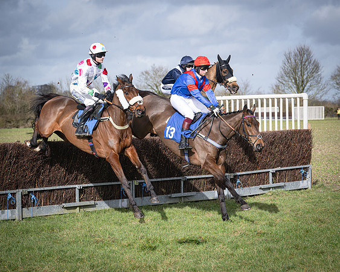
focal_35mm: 117
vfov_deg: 13.2
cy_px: 140
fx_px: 1178
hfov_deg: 16.4
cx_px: 175
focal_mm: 85
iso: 400
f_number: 4
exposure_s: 1/4000
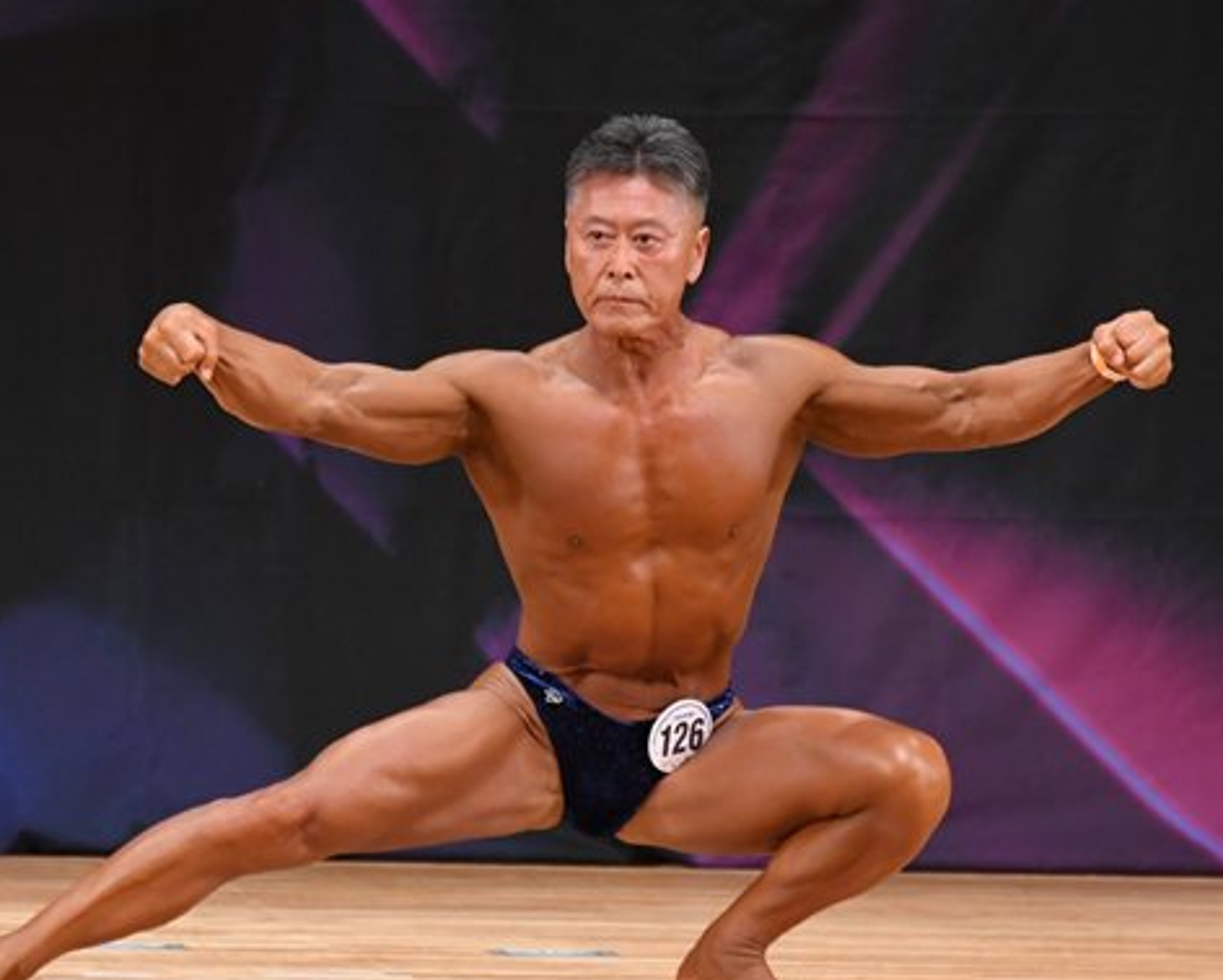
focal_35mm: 485
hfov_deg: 4.0
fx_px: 17562
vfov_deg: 3.2
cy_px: 568
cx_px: 525
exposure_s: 1/400
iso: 3200
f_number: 5.6
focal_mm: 210
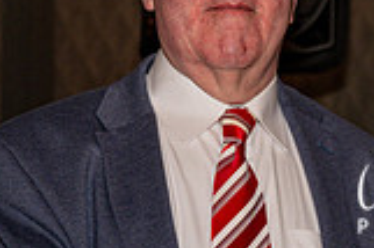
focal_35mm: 169
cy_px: 138
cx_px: 575
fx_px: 1754
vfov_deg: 8.1
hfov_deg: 11.6
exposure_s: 1/125
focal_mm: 35
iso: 500
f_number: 3.5
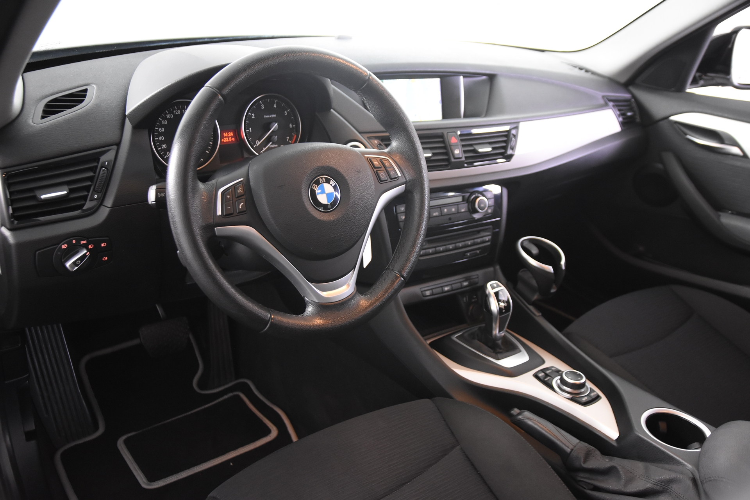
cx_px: 375
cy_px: 250
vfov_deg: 43.6
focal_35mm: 30
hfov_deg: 61.9
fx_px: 625
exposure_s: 1/30
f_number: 2.8
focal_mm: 20
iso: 2200
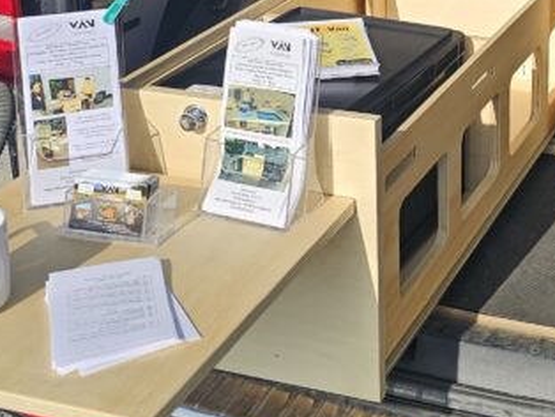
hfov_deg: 25.2
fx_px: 1203
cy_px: -74
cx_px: 497
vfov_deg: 18.7
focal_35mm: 75
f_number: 1.7
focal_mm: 6.3
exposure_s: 1/947
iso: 12
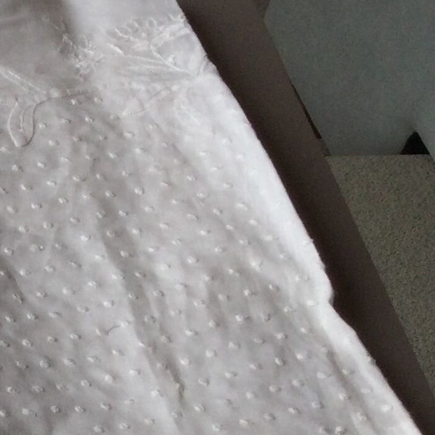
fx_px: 1820
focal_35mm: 128
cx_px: -424
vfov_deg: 13.1
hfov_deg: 12.2
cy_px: 585
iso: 25
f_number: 2.4
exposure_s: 1/118
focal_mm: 3.3
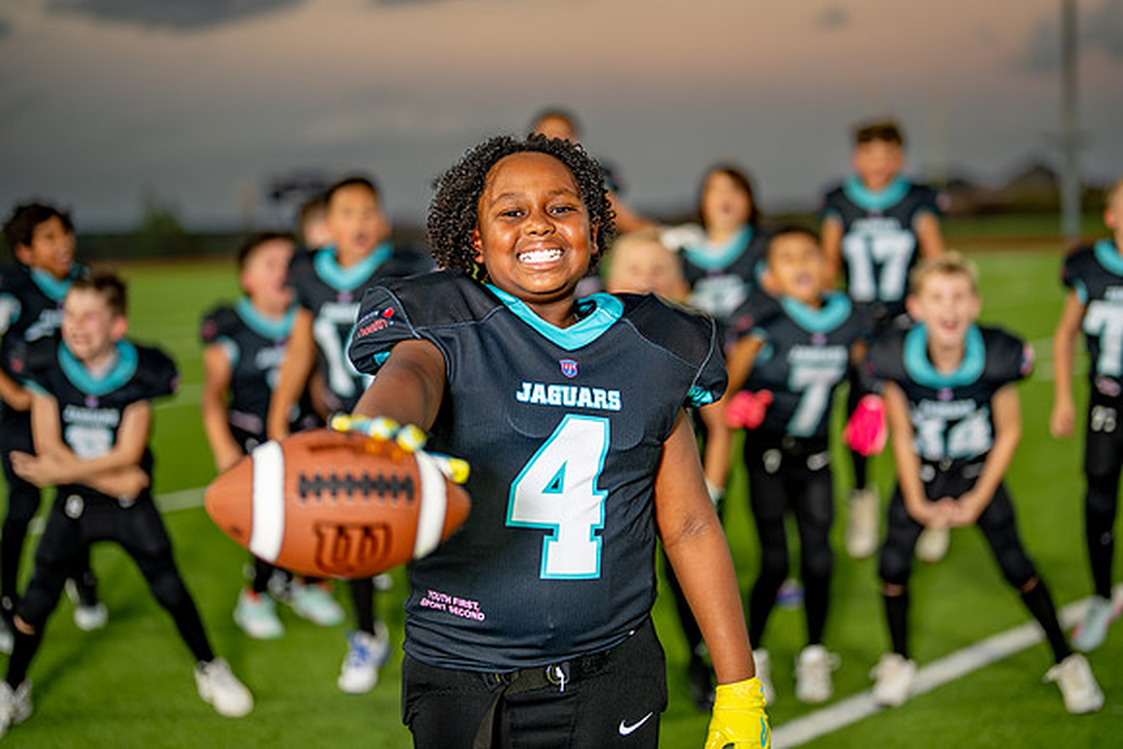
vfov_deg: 24.9
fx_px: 1697
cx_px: 606
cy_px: 347
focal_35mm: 54
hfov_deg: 36.6
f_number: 1.2
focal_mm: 50
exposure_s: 1/400
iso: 160
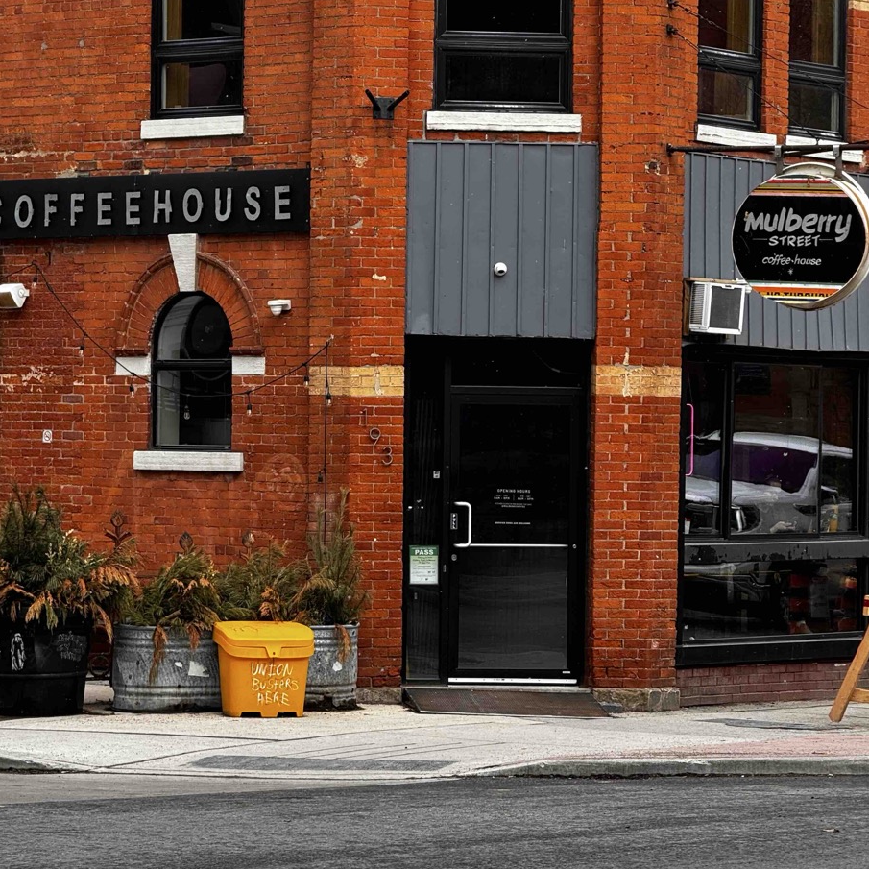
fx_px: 4260
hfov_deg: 11.6
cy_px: 345
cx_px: 411
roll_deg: -1.0
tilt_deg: +0.7
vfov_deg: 11.6
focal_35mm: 150
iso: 50
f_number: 2.8
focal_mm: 15.66
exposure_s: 1/444
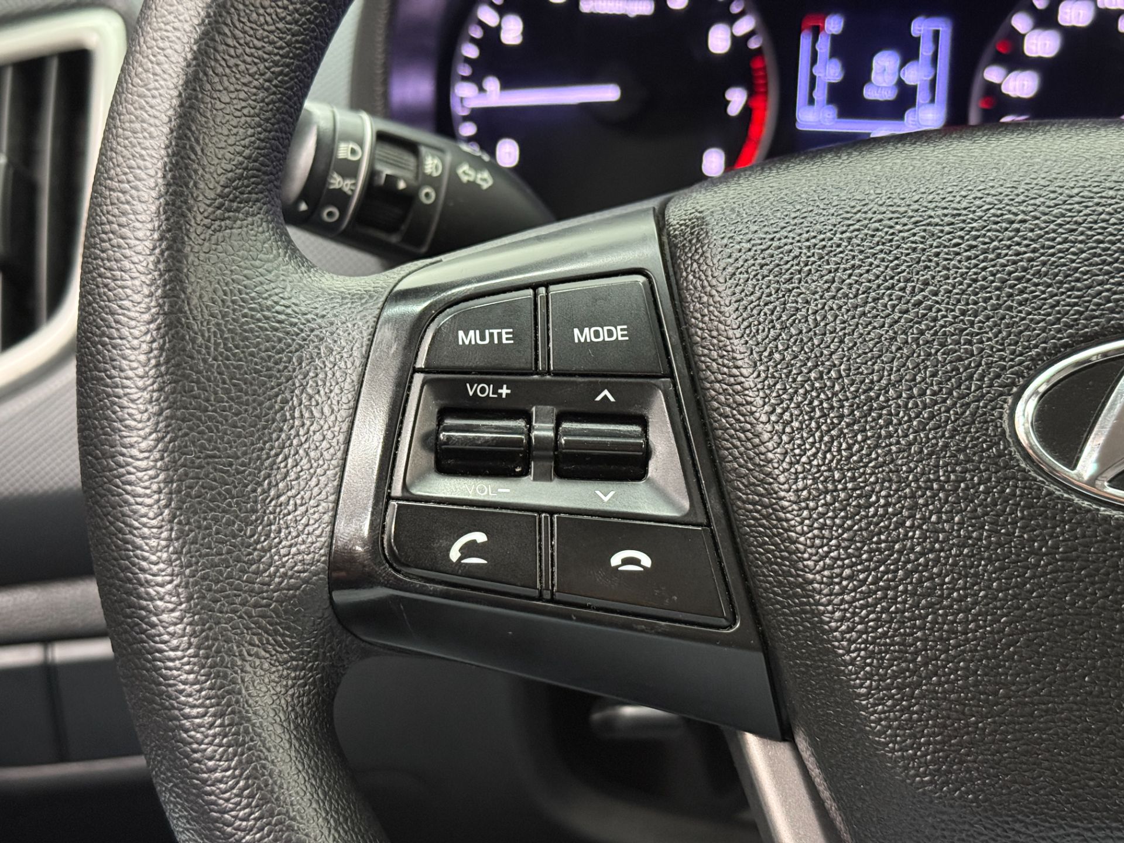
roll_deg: -2.5
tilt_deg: -25.9
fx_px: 1559
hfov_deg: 39.7
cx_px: 562
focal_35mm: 48
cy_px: 422
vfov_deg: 30.3
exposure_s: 1/30
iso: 500
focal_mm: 6.76
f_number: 1.78
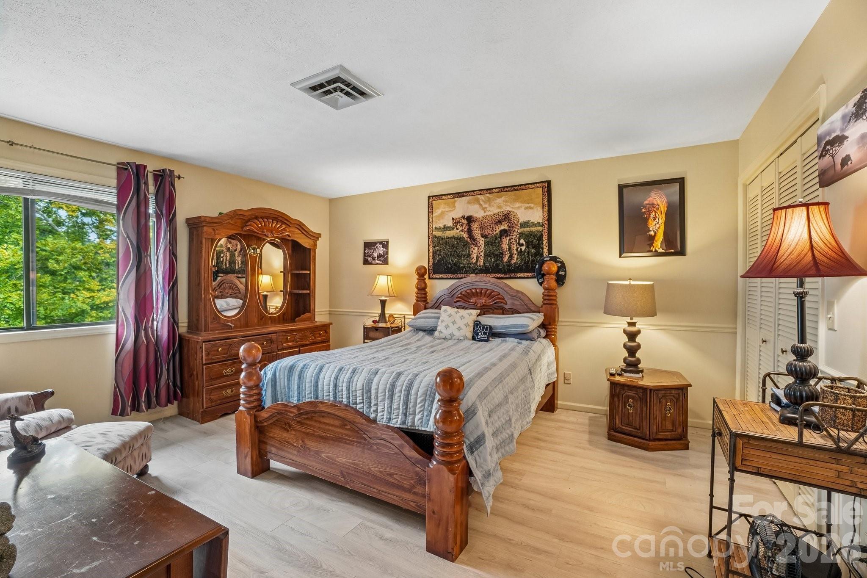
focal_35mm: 15
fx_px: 361
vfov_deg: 77.3
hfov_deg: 100.4
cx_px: 434
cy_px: 289
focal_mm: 10
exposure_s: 1/6
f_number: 8
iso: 400
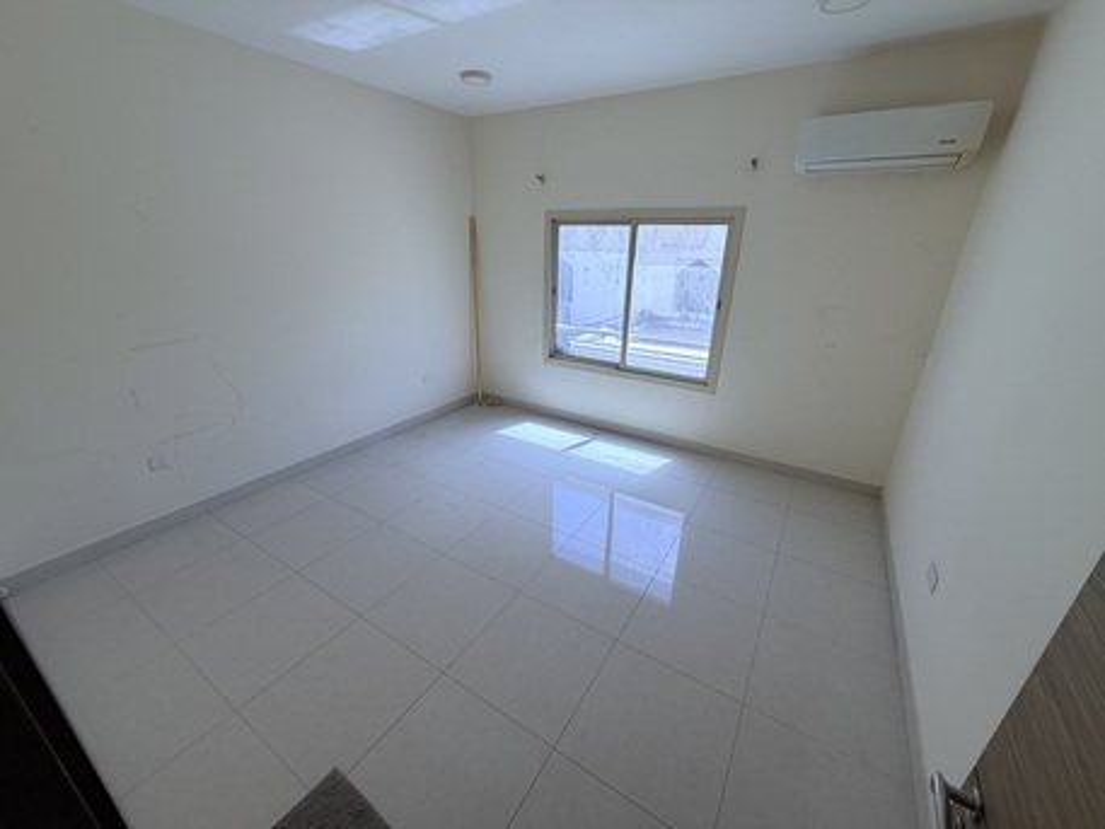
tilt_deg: -22.0
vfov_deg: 85.7
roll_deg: -0.8
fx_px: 447
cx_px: 552
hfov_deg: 102.0
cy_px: 414
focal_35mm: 14
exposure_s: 1/121
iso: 80
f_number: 2.2
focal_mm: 2.22
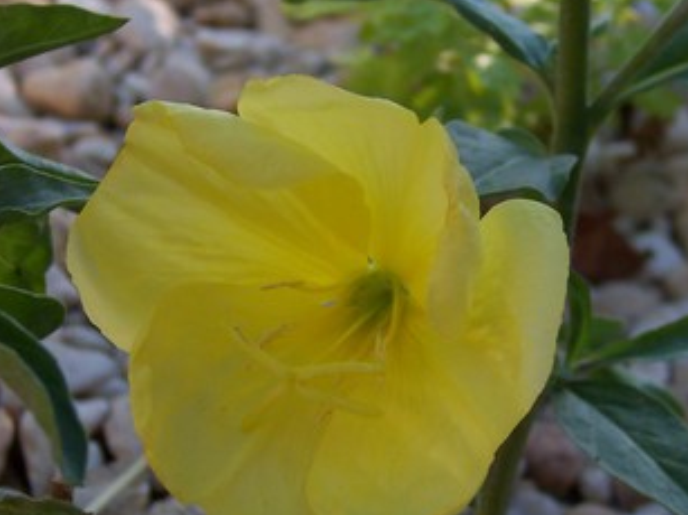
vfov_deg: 12.4
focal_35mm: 119
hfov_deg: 16.6
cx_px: 361
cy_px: 334
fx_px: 2364
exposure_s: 1/125
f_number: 4
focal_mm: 12.8
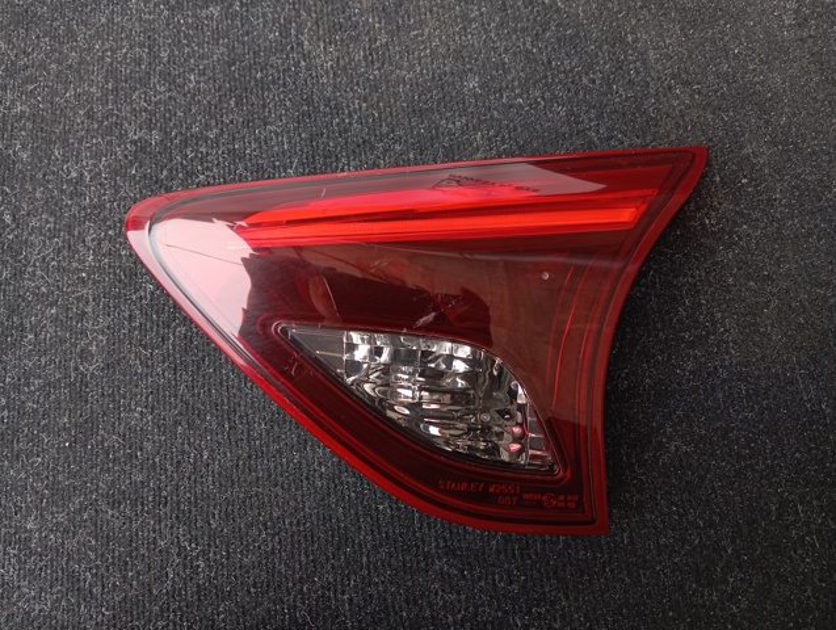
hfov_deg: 63.4
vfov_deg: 49.9
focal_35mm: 28
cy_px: 315
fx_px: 677
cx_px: 418
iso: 288
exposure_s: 1/33.3
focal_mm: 4.22
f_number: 1.8
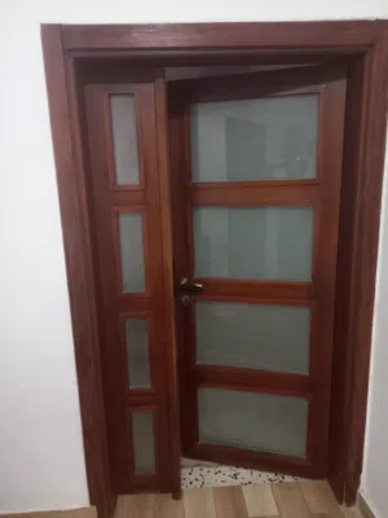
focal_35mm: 25
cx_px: 194
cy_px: 259
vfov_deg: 69.4
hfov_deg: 54.9
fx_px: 374
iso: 640
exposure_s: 1/20
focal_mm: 4.6
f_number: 2
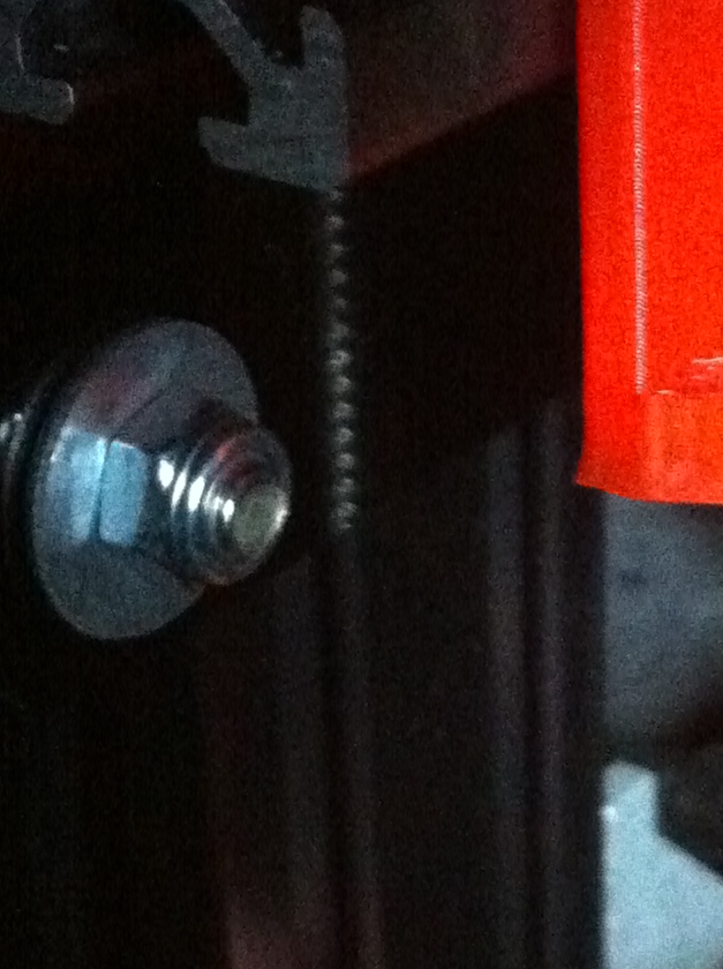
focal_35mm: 108
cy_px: 614
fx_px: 3017
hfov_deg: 13.5
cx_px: 700
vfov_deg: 18.2
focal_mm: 3.85
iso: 1000
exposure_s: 1/15
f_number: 2.8
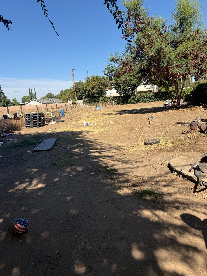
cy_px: 138
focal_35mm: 24
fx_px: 191
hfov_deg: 56.8
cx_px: 104
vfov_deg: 71.6
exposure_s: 1/3759
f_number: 1.78
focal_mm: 6.76
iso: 80
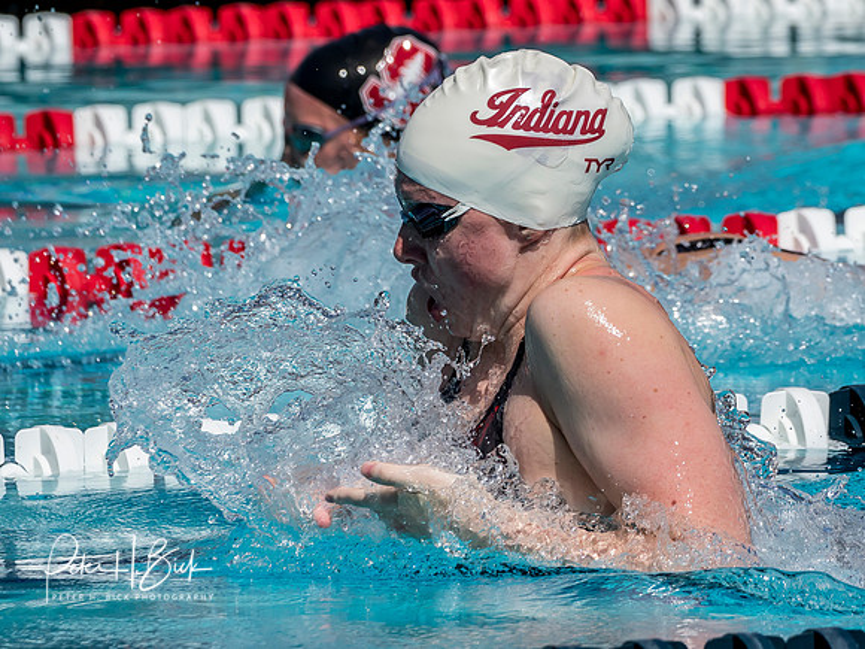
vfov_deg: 2.4
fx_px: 15272
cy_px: 207
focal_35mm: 611
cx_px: 577
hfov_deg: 3.2
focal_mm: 200
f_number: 7.1
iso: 250
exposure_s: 1/1600
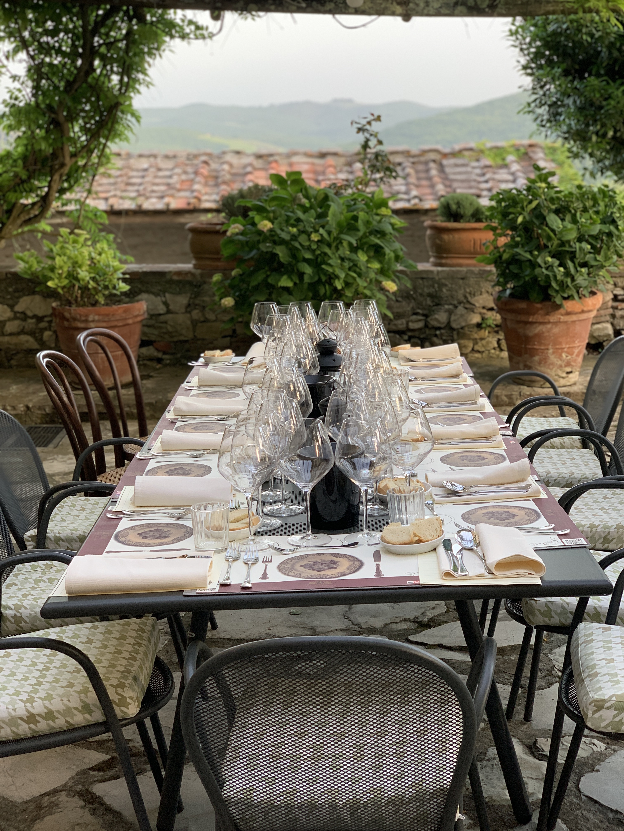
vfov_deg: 36.8
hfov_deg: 28.0
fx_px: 1250
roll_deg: +0.2
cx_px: 312
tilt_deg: -12.6
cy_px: 416
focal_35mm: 52
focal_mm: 6
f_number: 2.4
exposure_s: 1/122
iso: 64
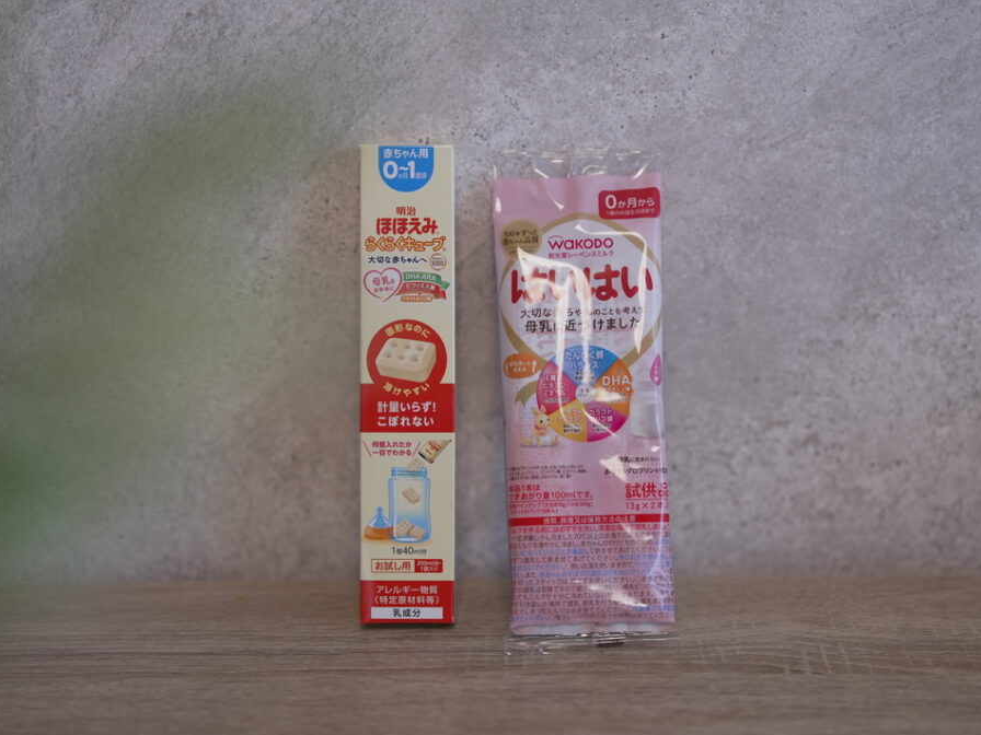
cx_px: 520
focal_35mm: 55
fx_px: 1559
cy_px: 373
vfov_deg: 26.6
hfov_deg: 34.9
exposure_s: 1/400
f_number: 1.8
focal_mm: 50
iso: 500
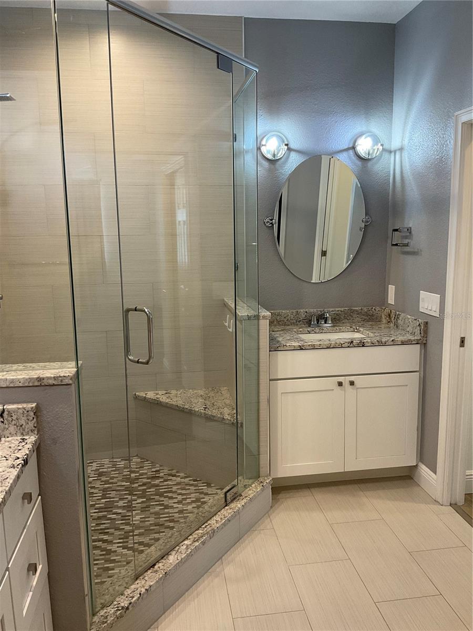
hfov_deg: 48.2
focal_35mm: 29
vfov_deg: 61.7
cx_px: 236
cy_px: 316
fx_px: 528
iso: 100
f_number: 1.8
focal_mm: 3
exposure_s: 1/60
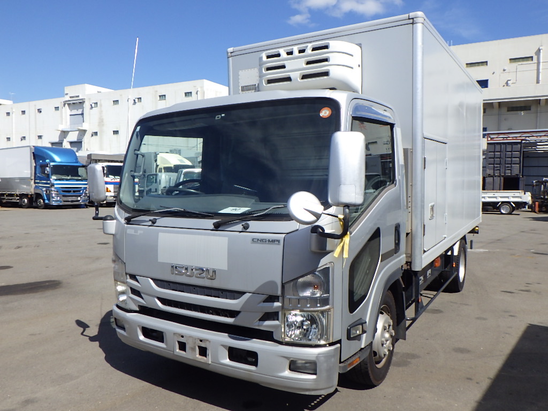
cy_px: 206
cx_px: 274
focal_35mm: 28
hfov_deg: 63.4
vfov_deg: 49.7
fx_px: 443
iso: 125
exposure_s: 1/1000
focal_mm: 5
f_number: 4.2
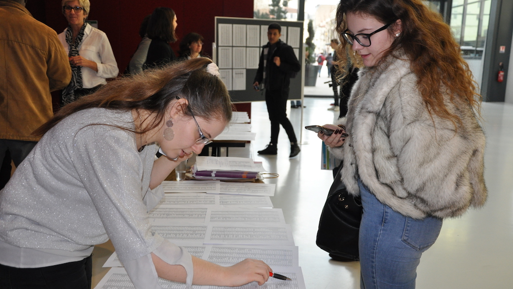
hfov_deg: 52.8
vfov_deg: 31.2
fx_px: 517
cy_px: 143
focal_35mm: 38
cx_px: 255
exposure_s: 1/100
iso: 800
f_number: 3.8
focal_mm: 24
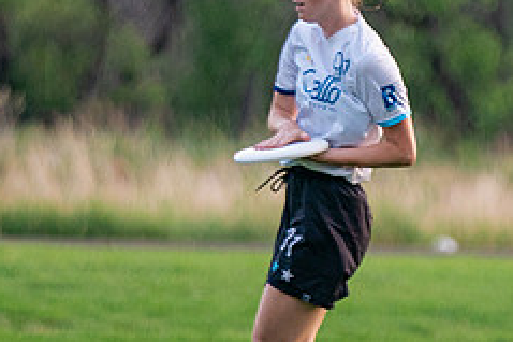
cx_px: 393
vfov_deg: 1.6
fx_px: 12389
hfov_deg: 2.4
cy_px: 224
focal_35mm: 870
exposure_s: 1/2000
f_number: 2.8
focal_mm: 200
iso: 640
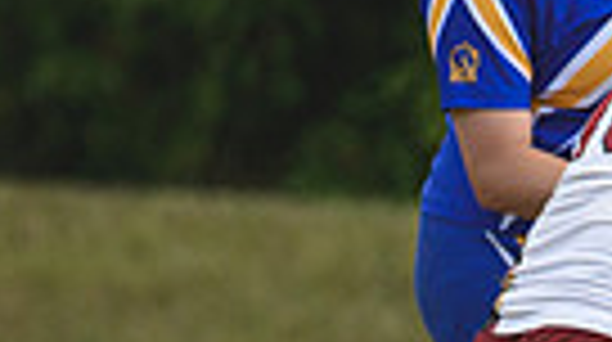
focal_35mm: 4025
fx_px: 65215
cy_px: 148
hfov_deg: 0.5
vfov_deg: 0.3
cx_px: 1138
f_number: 6.3
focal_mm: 600
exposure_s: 1/1000
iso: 450
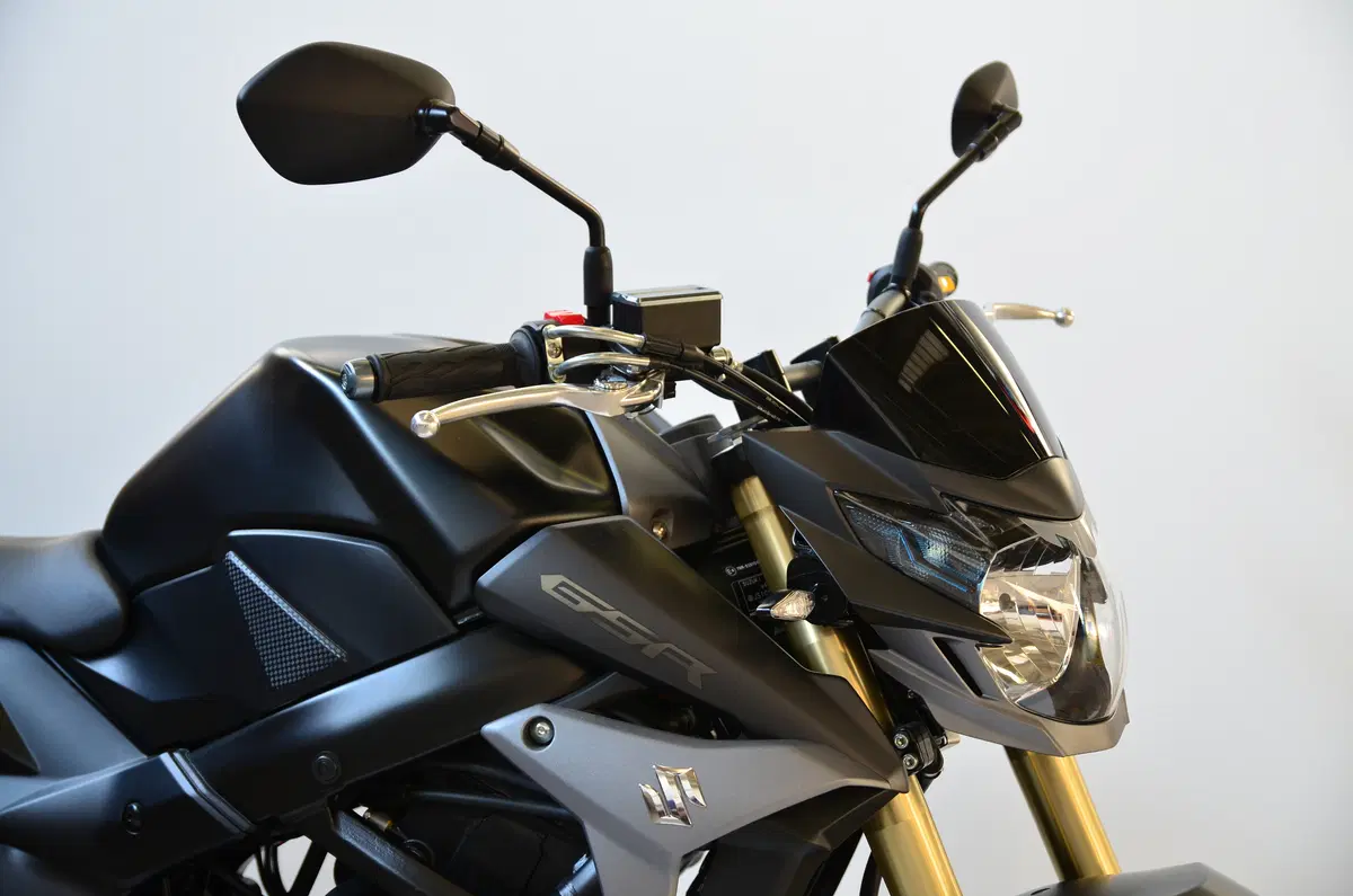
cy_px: 448
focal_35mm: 57
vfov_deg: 23.7
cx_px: 676
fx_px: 2138
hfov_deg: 35.1
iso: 400
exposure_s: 1/80
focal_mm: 38
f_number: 3.2
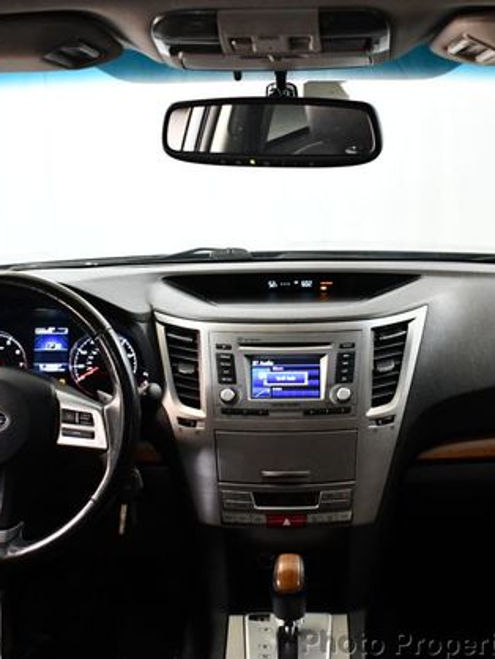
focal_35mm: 53
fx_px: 1009
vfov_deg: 36.1
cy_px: 336
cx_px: 282
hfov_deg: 27.5
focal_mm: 18
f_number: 3.5
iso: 3200
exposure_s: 1/125
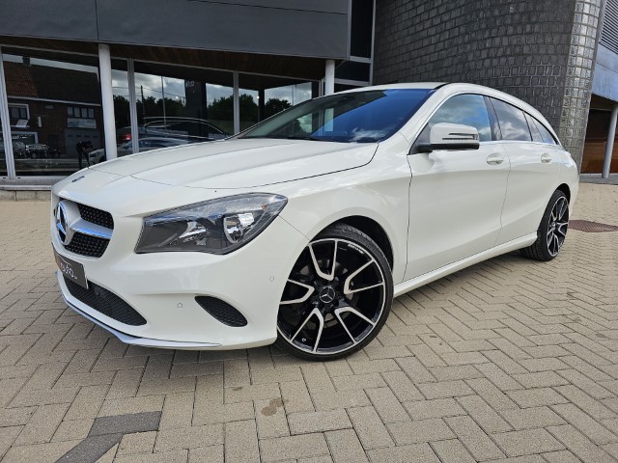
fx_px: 411
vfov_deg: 58.9
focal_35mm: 23
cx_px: 309
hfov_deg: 73.9
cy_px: 232
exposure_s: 1/562
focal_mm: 6.3
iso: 12
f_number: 1.7
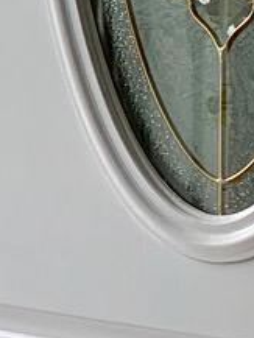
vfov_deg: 10.7
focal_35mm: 184
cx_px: -313
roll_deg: -1.1
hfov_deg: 7.6
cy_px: 42
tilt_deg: -1.3
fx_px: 1798
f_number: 1.8
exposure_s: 1/121
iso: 25
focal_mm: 4.25
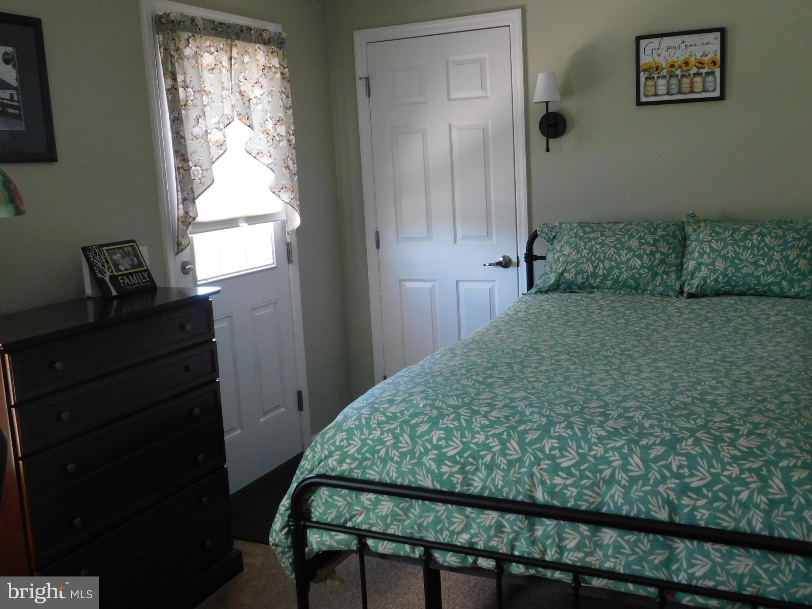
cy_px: 304
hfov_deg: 51.4
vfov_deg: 39.7
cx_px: 406
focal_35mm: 36
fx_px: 844
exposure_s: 1/30
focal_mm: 6.3
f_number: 3.5
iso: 250
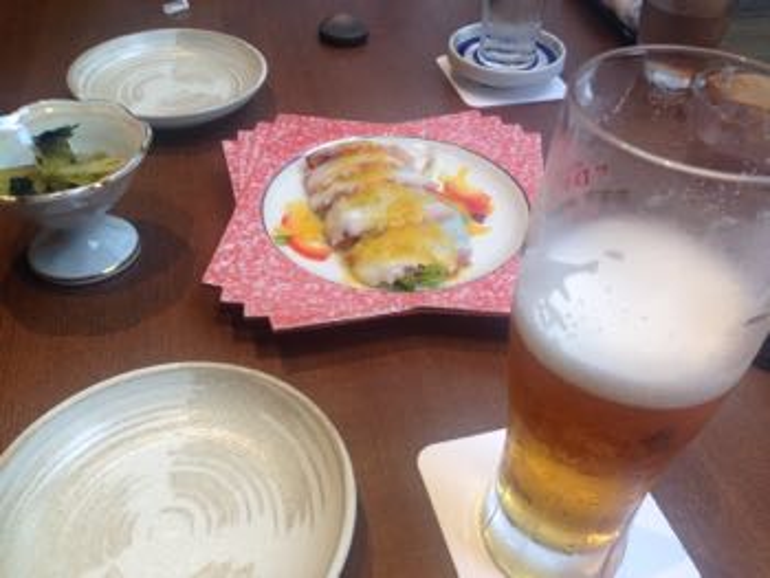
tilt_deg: -41.5
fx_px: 735
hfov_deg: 55.3
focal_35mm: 33
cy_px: 289
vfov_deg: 43.0
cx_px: 385
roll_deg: -1.9
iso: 50
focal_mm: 4.12
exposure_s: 1/60
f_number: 2.4
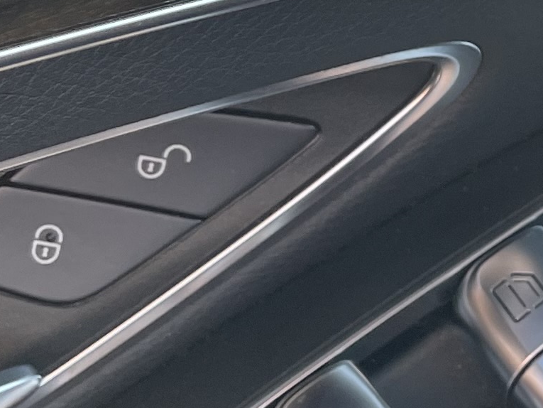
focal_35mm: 137
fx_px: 2149
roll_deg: -14.4
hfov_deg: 13.5
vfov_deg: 10.7
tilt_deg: -35.0
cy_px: -17
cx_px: 821
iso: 64
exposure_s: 1/121
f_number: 1.6
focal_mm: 4.2
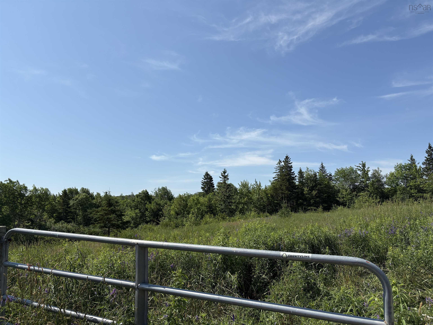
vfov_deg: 53.1
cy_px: 162
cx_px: 216
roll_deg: +1.0
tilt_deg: +9.9
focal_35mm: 26
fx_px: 325
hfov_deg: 67.3
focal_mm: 5.96
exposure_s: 1/4950
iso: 50
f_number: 1.6
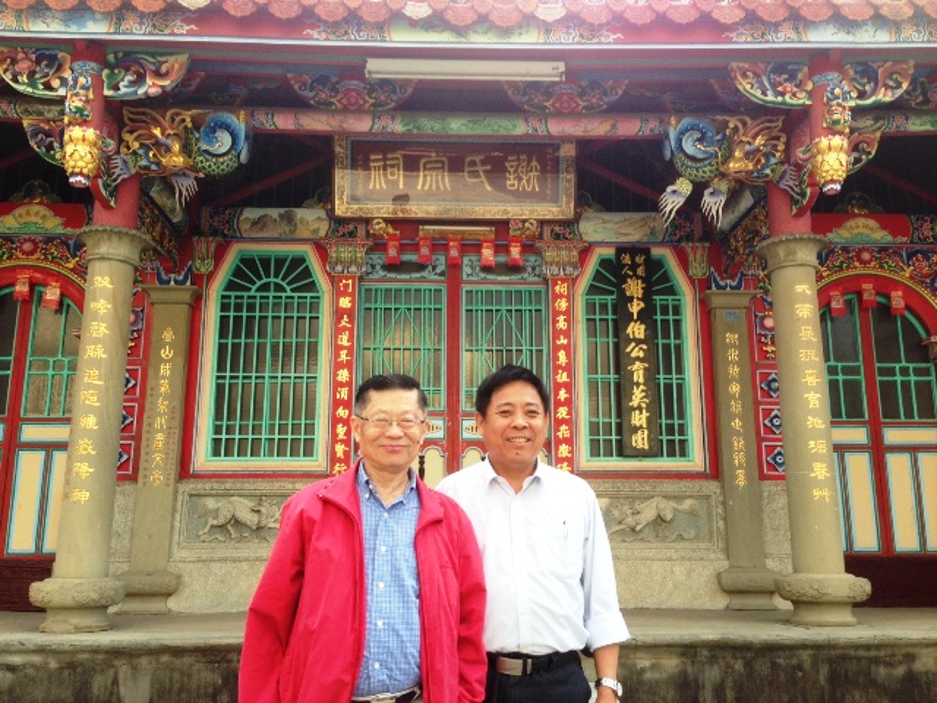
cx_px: 468
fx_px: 893
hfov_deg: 55.4
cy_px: 352
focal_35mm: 33
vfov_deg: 42.9
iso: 50
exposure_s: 1/299
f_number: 2.4
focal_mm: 4.13
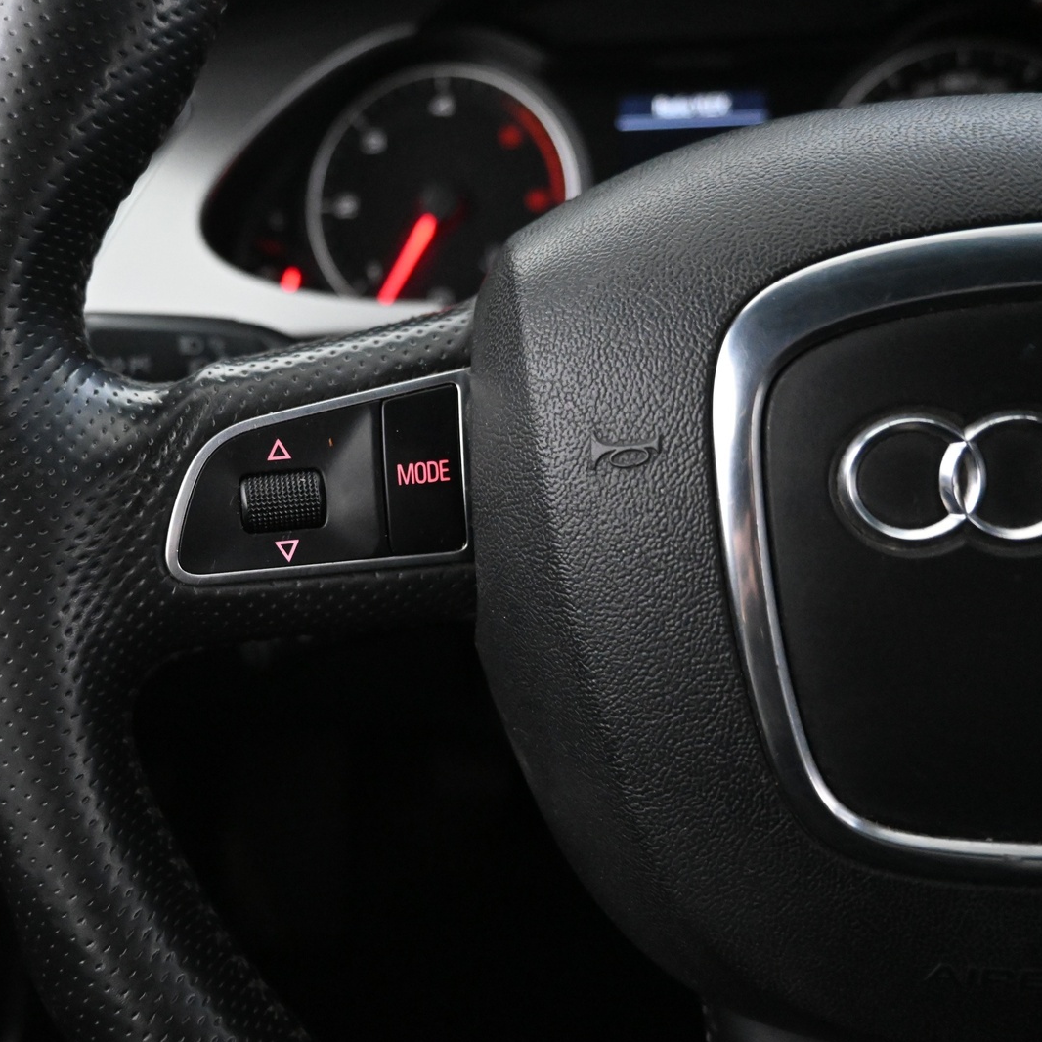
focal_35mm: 31
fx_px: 1056
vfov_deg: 52.5
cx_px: 304
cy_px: 518
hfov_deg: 51.0
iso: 6400
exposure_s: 1/25
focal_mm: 16
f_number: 3.5
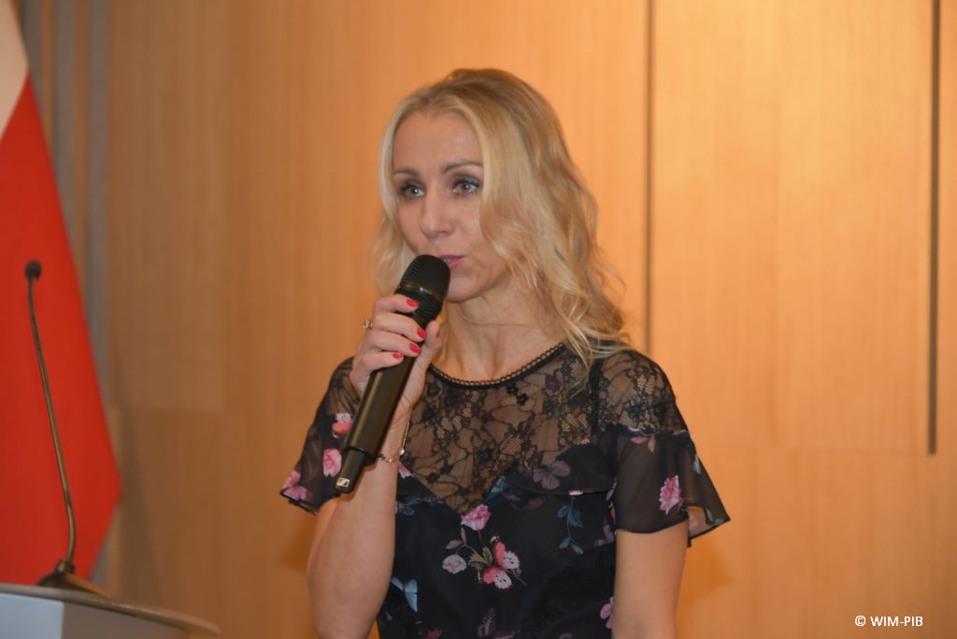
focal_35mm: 135
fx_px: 3591
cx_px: 478
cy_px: 320
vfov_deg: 10.2
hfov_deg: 15.2
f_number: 5.6
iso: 3200
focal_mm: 135
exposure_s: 1/60
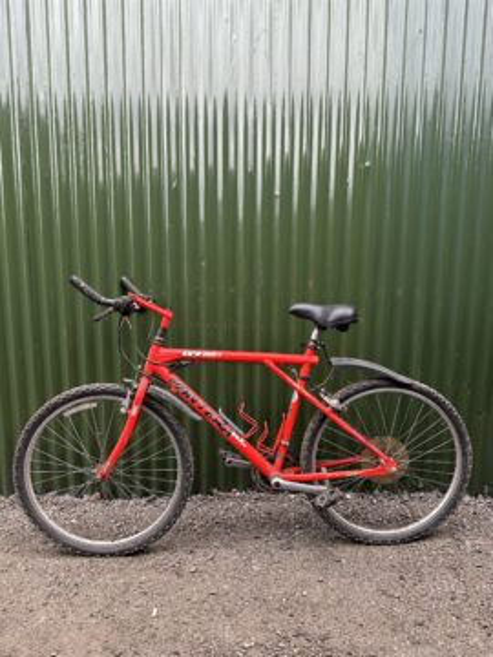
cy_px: 328
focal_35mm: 24
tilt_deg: -8.0
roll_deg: -0.8
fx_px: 456
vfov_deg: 71.6
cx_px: 246
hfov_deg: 56.8
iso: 80
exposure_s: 1/376
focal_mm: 6.86
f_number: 1.78
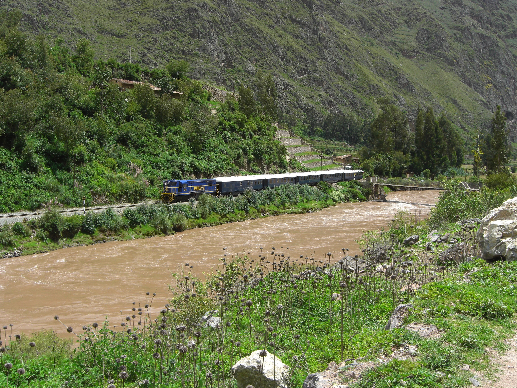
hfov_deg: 49.0
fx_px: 568
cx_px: 258
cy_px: 194
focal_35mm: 38
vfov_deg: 37.7
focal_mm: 7.9
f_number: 4
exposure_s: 1/640
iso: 80
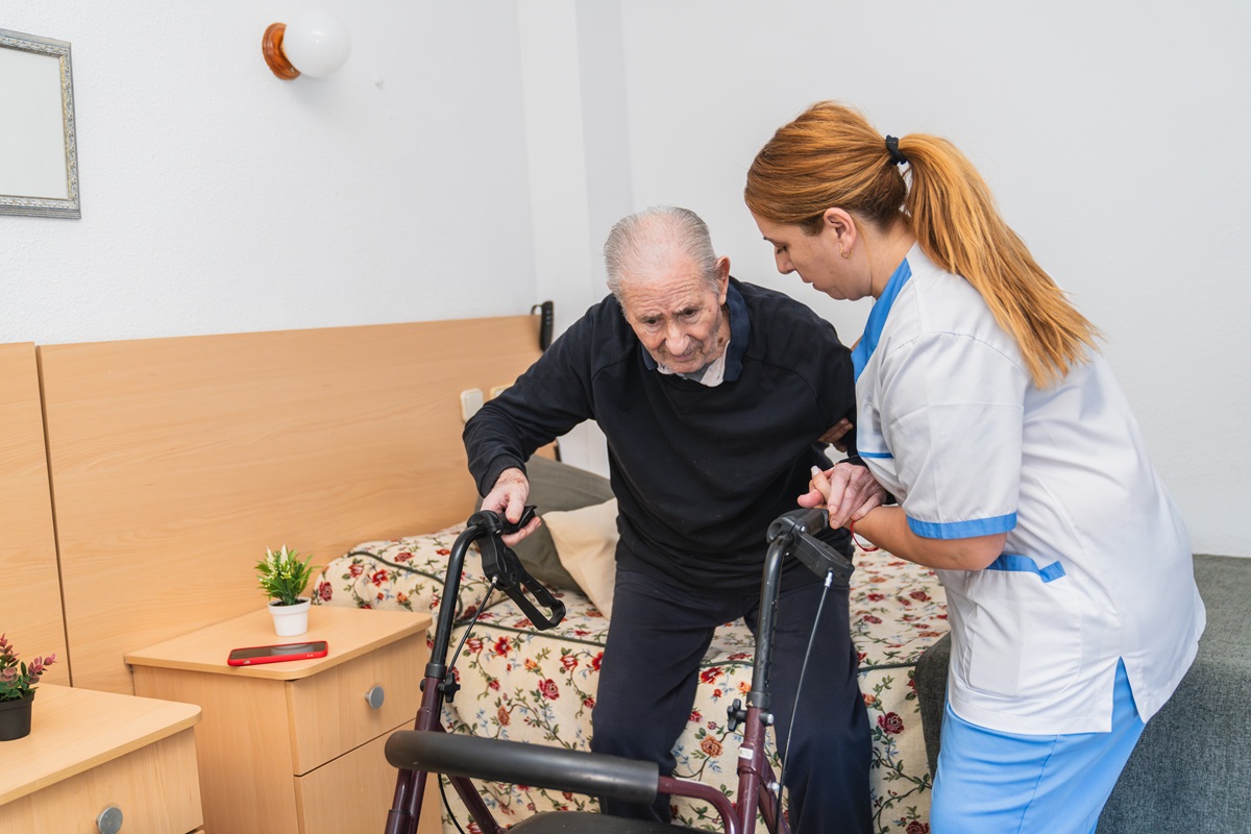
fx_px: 1286
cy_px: 417
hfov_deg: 51.9
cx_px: 626
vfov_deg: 35.9
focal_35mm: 37
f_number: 2.8
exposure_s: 1/250
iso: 1250
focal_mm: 37
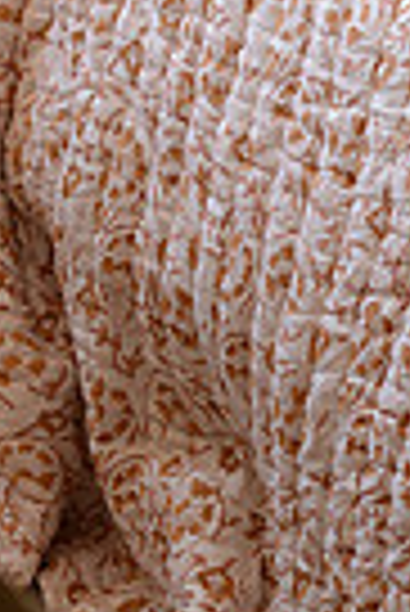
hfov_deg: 6.3
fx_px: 3629
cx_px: 818
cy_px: -252
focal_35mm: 213
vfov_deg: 9.4
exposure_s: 1/200
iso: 640
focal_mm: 50
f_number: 2.8
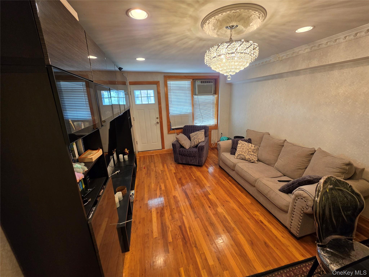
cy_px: 138
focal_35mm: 13
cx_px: 184
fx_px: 139
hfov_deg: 106.2
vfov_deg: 89.9
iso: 160
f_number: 1.9
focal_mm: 2.2
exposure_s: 1/60
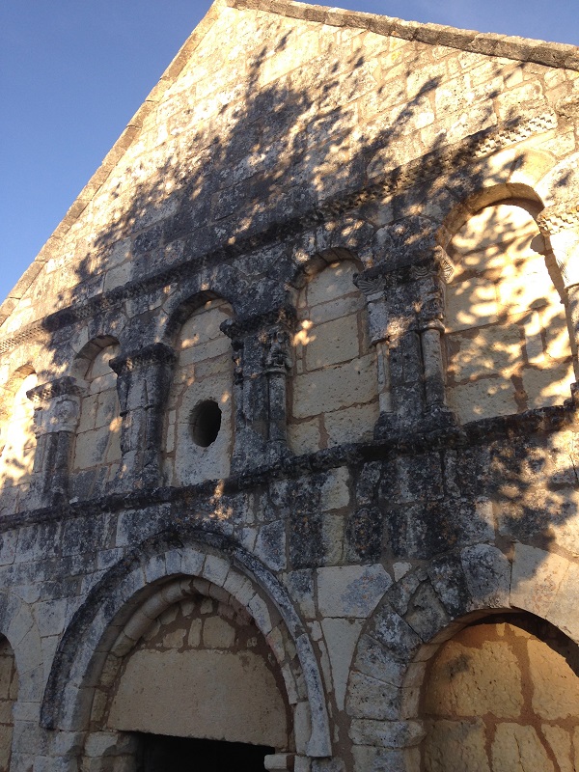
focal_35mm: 33
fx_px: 736
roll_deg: -1.4
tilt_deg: +21.9
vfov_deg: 55.4
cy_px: 386
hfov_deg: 42.9
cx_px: 290
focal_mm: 4.12
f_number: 2.4
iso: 50
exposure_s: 1/437
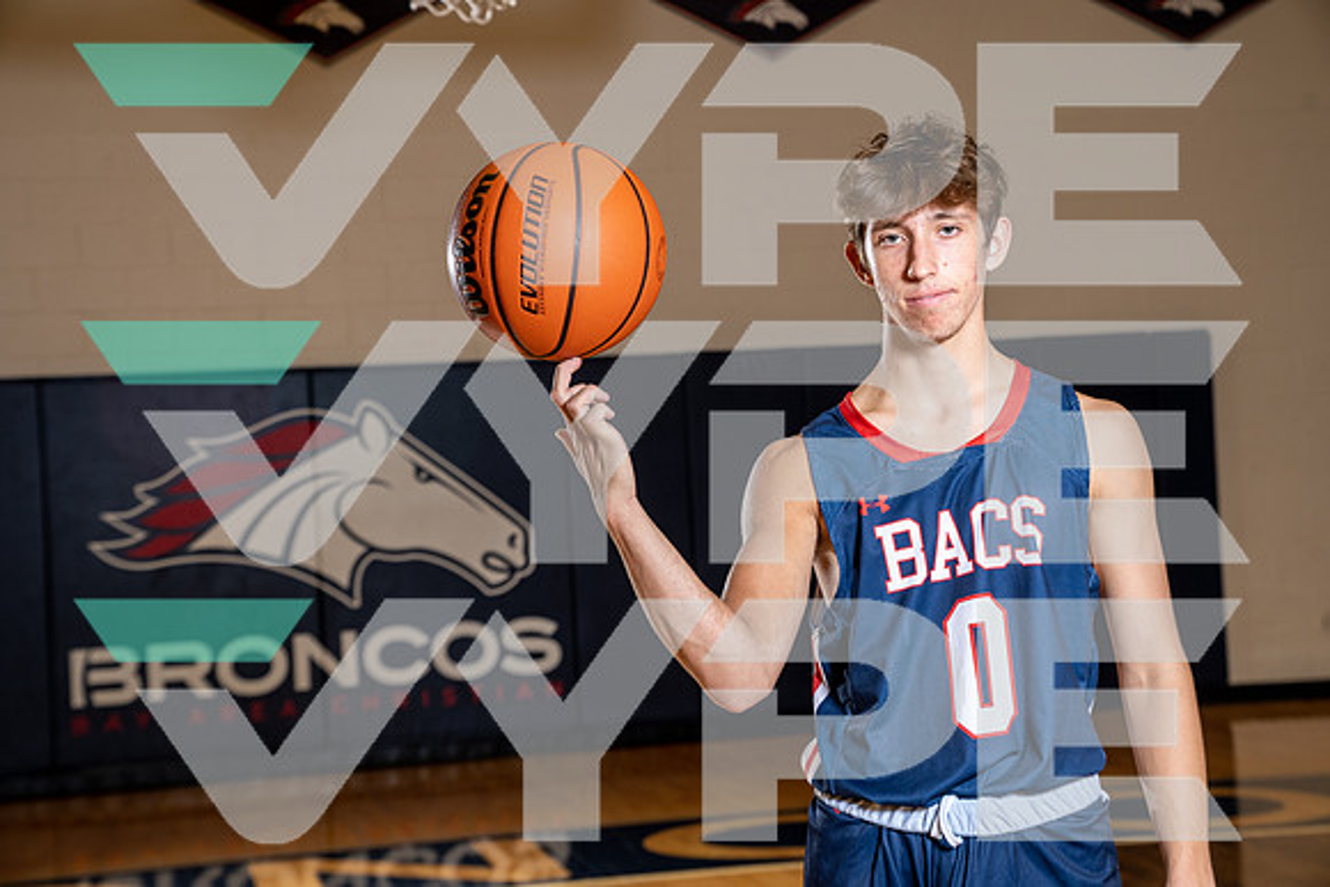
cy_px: 444
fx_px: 2587
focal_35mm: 70
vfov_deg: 19.5
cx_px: 665
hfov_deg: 28.8
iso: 640
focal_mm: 70
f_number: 5.6
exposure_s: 1/250
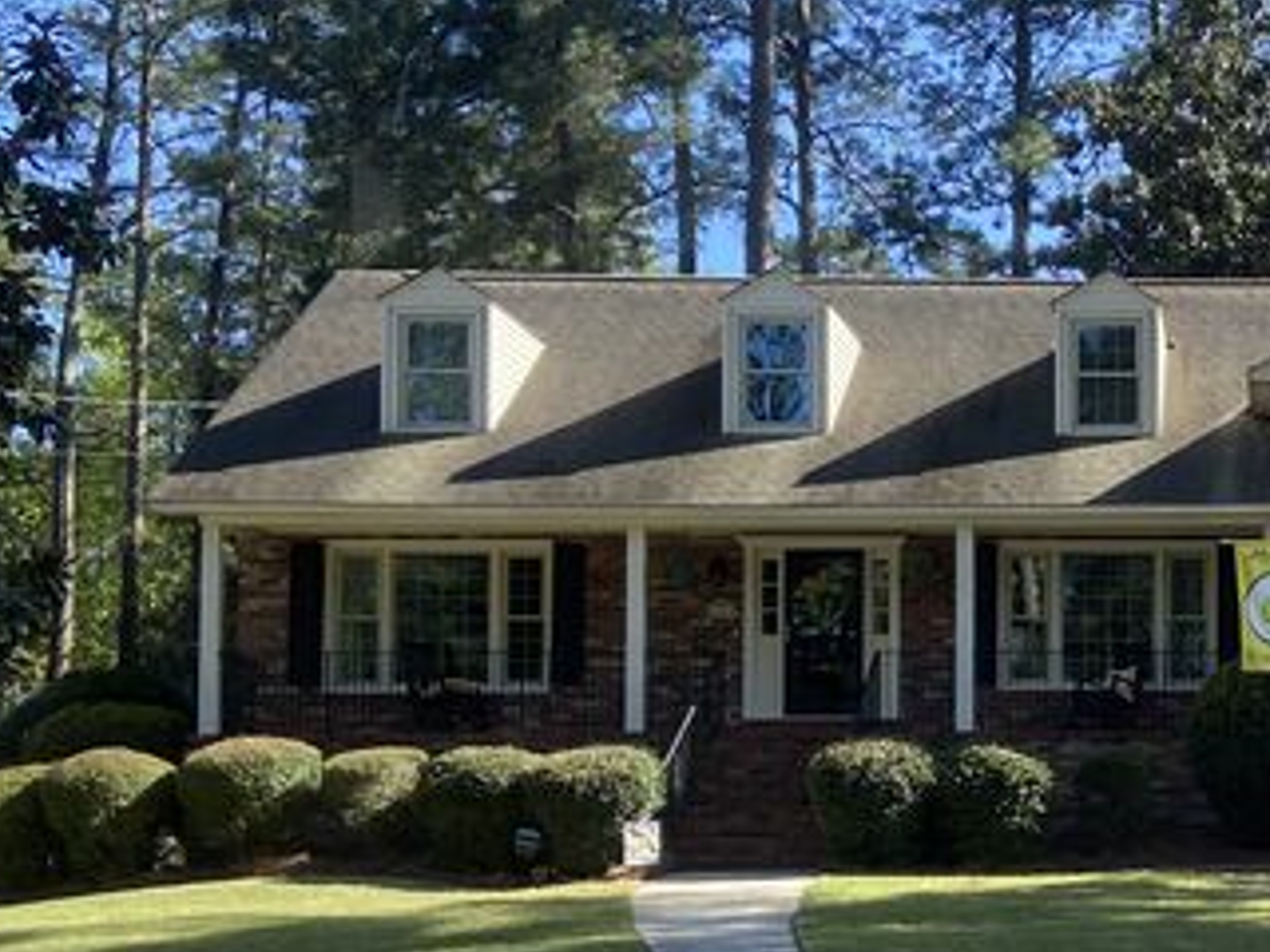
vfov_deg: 22.2
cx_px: 1334
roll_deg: +0.0
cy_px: 785
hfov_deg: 27.7
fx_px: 2385
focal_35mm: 65
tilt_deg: +2.1
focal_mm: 4.25
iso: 32
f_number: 1.8
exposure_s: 1/658
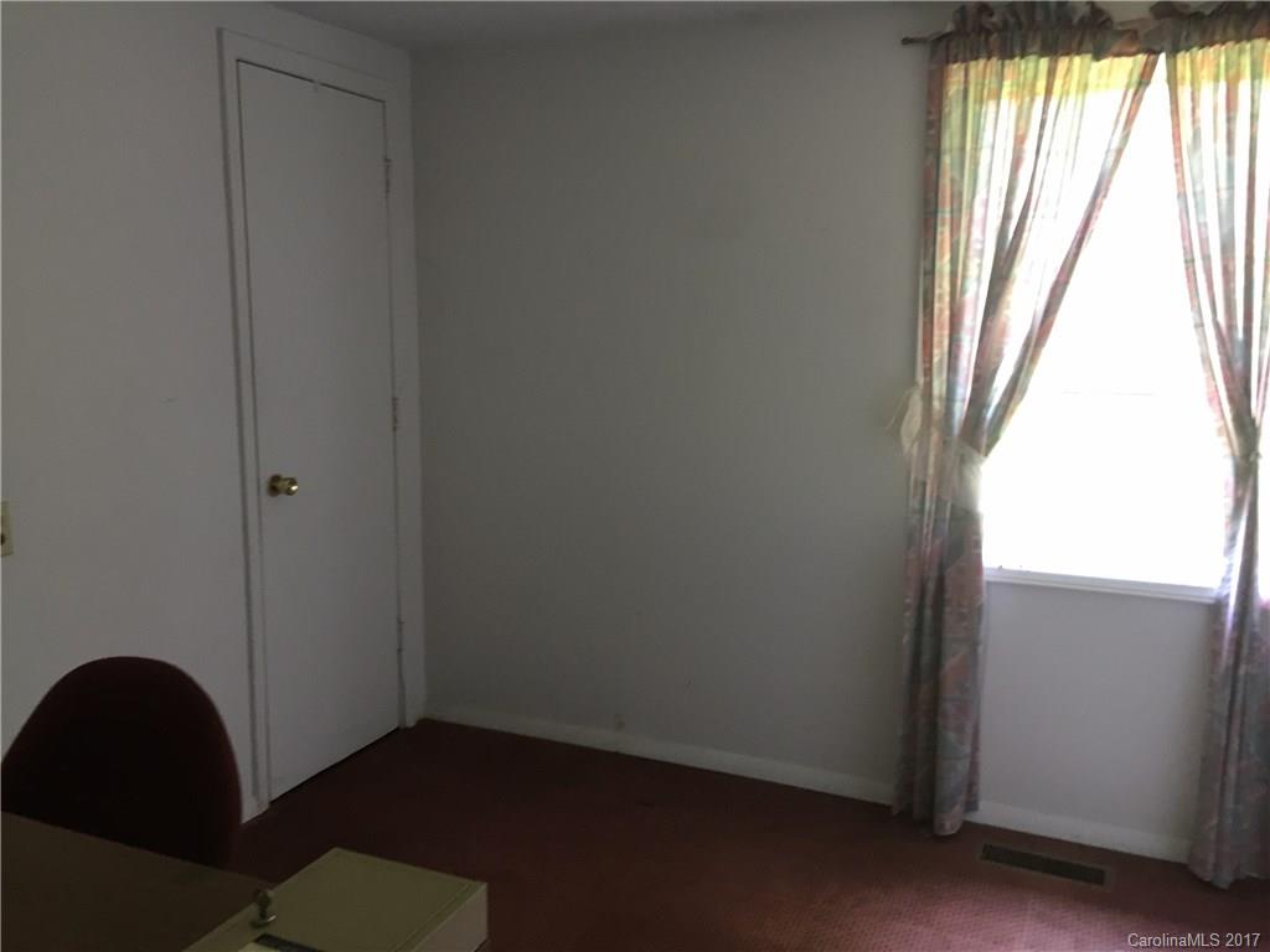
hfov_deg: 61.7
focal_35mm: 29
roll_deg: -1.5
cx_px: 635
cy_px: 476
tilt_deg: -8.2
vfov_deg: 48.2
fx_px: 1064
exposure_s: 1/30
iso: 80
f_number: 2.2
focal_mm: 4.15
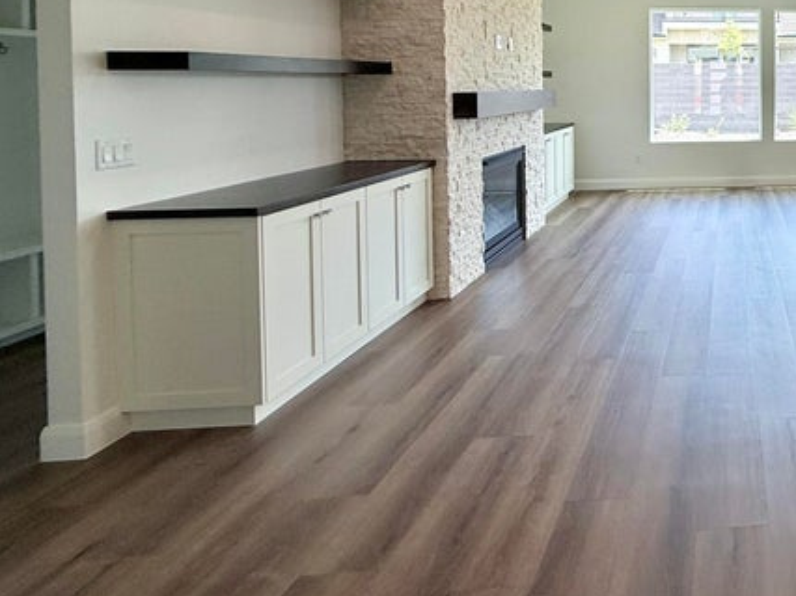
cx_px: 793
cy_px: 97
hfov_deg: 51.2
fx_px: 644
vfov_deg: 46.4
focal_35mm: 28
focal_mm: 2.22
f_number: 2.2
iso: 50
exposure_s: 1/176
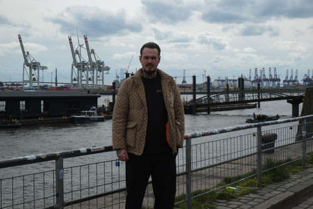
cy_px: 104
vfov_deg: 25.0
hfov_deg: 36.9
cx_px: 156
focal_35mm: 54
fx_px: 469
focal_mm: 35.8
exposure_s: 1/550
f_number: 22
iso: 1600
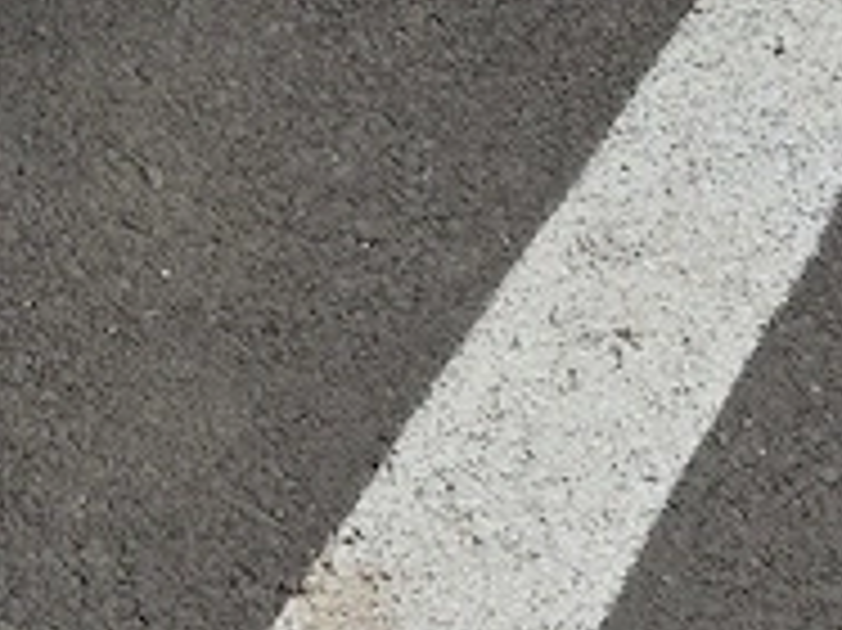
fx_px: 2990
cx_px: -707
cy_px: -774
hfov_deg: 14.1
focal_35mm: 123
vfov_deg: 10.6
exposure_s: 1/359
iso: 40
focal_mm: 6.3
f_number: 1.7
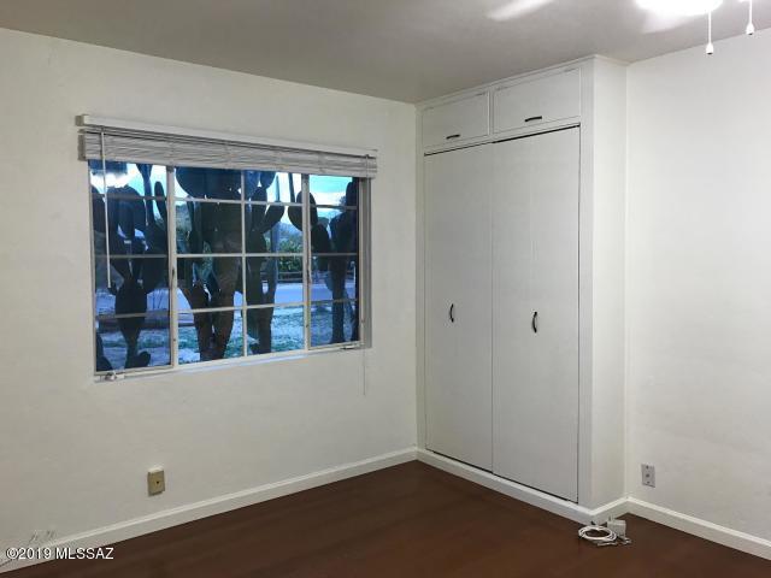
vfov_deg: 49.7
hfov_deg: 63.4
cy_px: 289
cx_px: 386
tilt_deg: -2.0
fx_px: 624
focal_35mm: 28
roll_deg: +0.1
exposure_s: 1/30
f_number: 1.8
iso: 32
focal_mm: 3.99
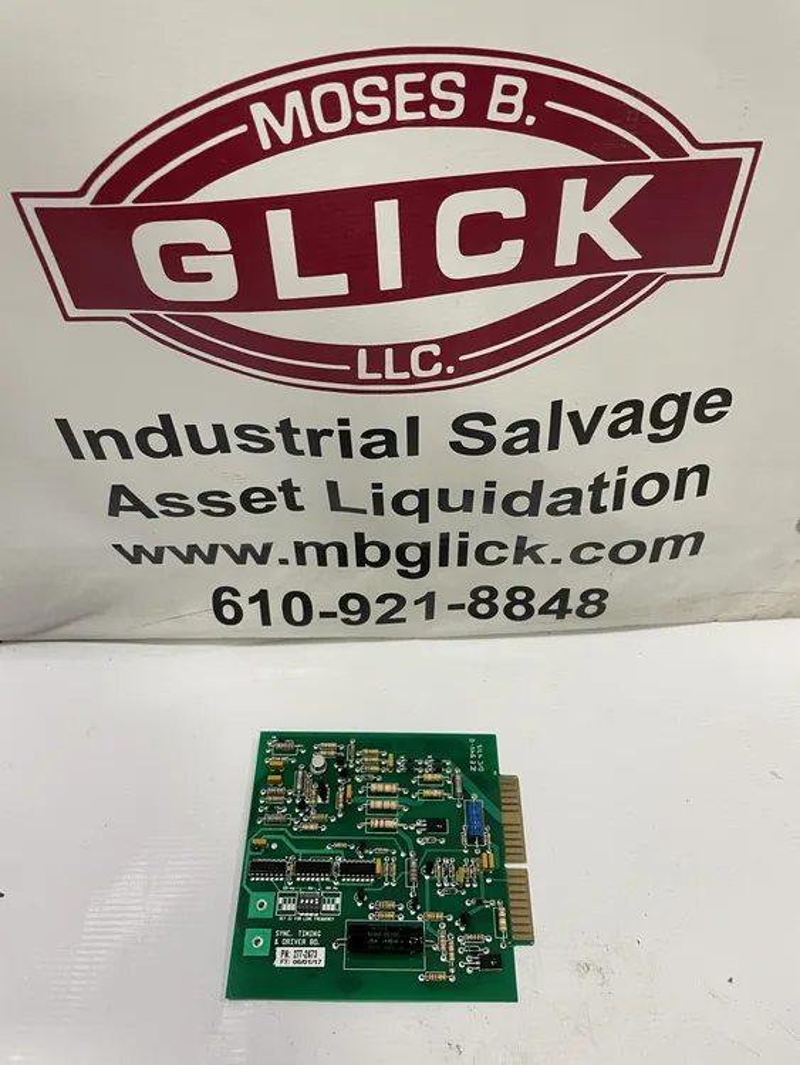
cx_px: 400
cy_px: 532
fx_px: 801
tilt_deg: -48.1
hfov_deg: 53.1
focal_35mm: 26
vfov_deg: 67.3
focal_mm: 4.2
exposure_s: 1/60
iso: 100
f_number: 1.6
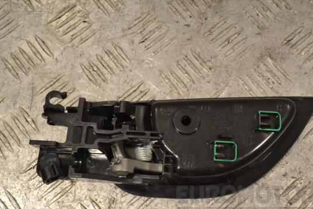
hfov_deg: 44.5
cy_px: 116
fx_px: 383
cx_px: 165
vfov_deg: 30.5
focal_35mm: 44
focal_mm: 26
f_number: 10
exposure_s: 1/400
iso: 3200
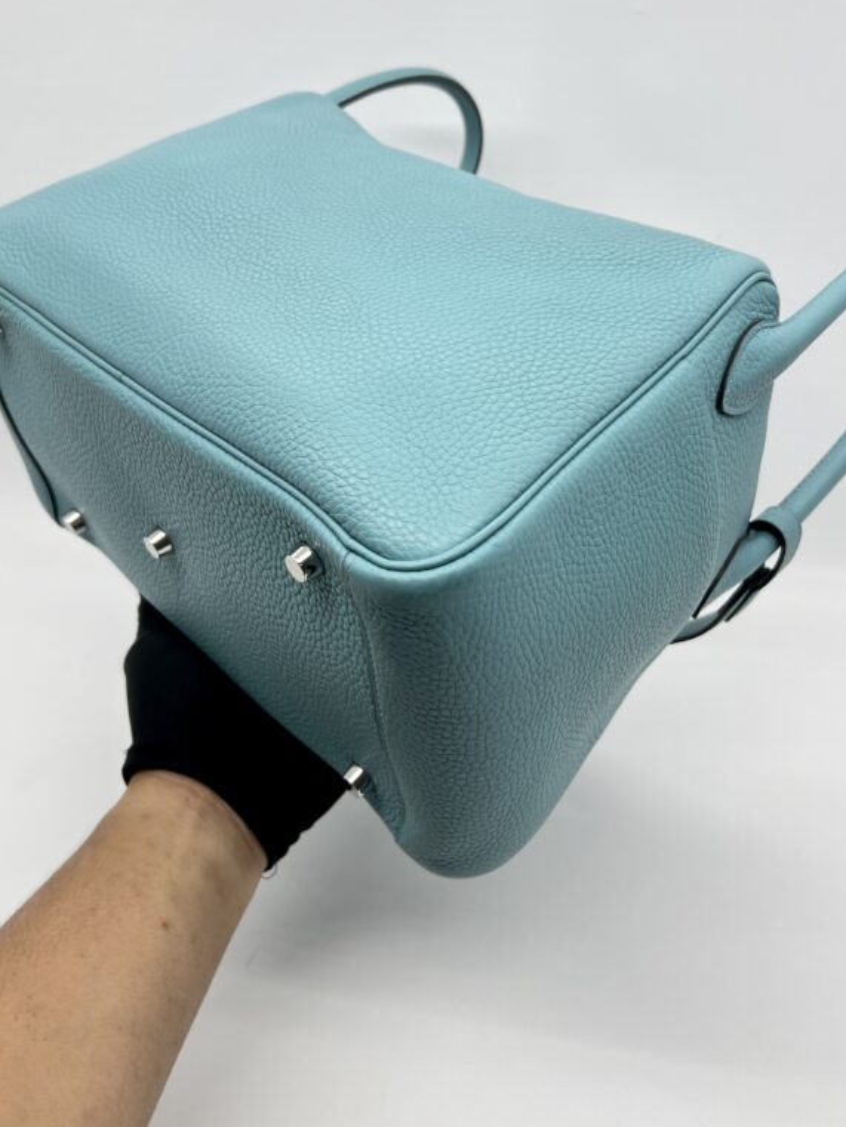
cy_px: 429
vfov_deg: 52.1
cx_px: 403
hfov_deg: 40.7
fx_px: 1140
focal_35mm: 35
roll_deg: +0.7
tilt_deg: -24.0
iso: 32
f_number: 1.5
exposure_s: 1/110
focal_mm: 5.7
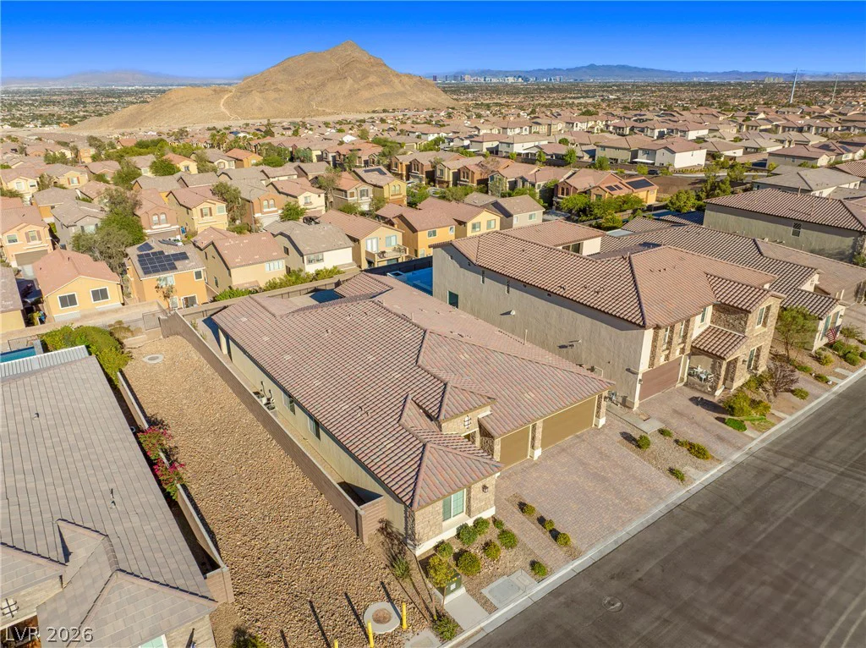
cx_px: 433
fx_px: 600
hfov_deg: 71.6
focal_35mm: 24
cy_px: 324
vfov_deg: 56.7
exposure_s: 1/240
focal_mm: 12.29
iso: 100
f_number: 2.8
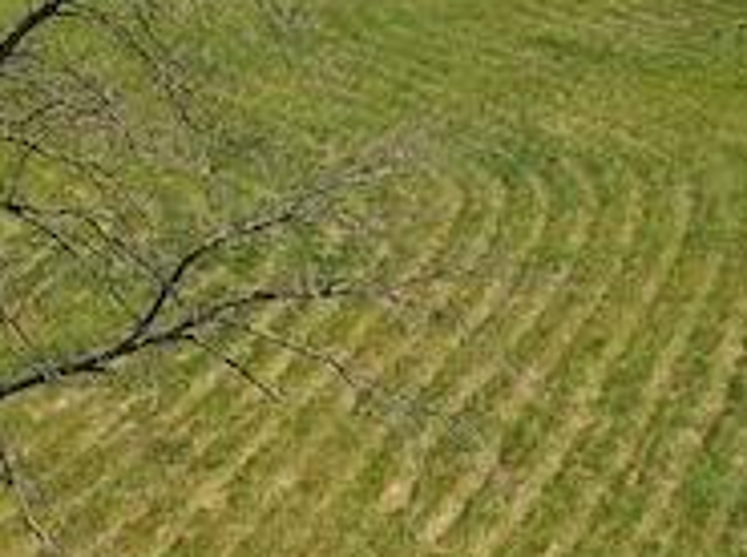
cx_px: 400
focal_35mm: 130
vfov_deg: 11.4
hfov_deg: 15.2
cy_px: 379
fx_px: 2800
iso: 100
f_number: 2.8
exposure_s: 1/40
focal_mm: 4.5
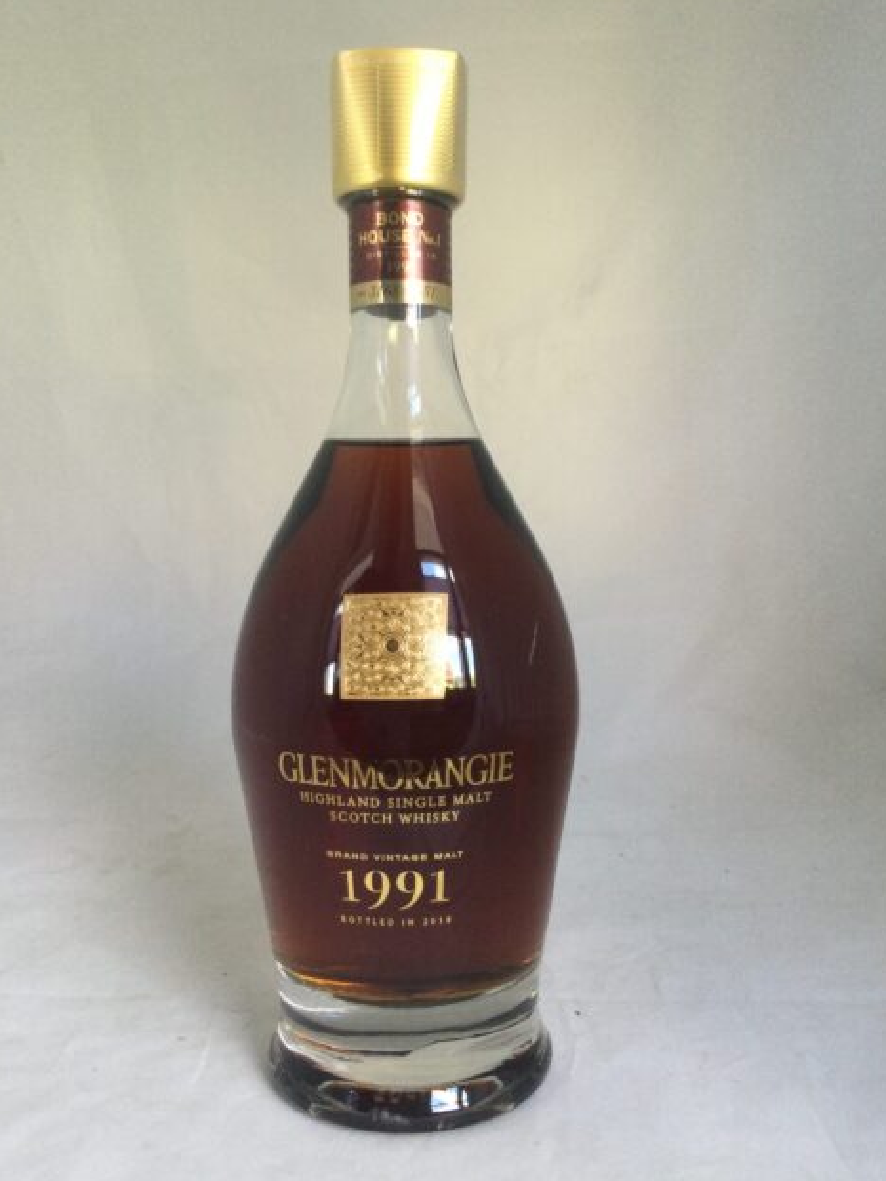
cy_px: 592
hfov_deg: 44.2
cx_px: 440
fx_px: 1092
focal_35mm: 32
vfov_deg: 56.8
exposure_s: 1/33
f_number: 2.4
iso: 100
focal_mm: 3.3
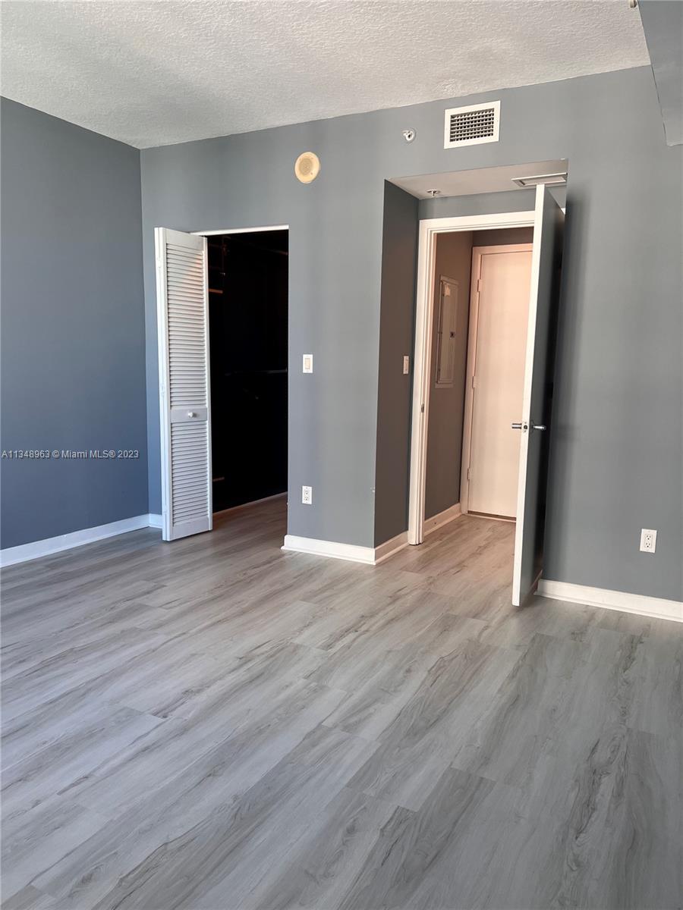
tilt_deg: -8.0
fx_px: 684
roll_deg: -2.0
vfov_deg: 67.3
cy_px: 455
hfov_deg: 53.1
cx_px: 342
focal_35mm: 26
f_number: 1.5
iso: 100
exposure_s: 1/120
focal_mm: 5.7
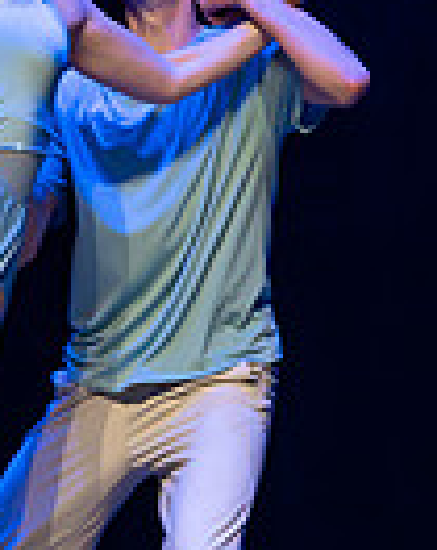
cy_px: 275
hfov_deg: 2.5
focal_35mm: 606
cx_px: 17
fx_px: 9831
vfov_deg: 3.2
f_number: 2.8
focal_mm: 93
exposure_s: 1/640
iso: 3200
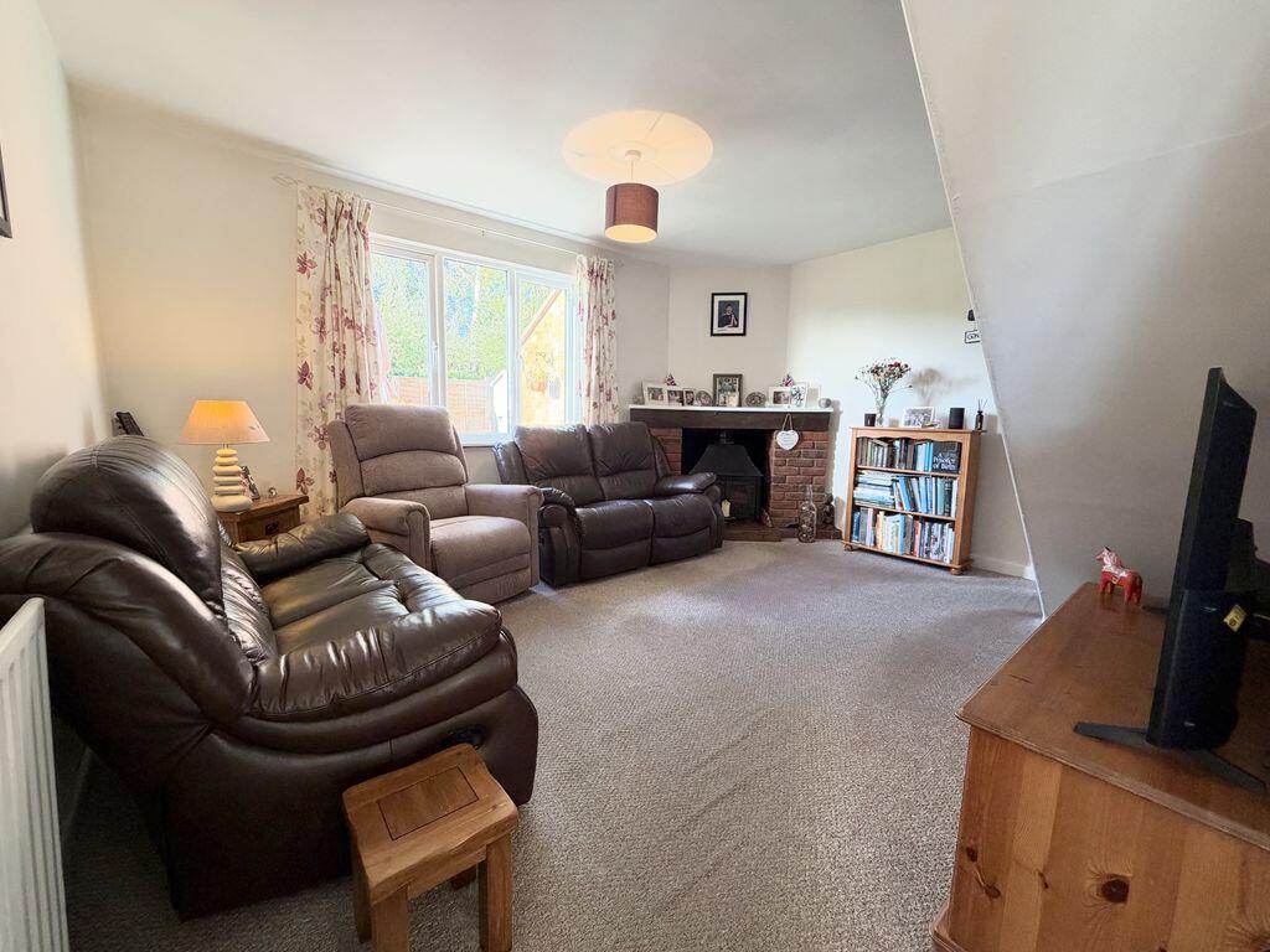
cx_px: 635
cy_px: 476
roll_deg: -0.6
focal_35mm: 14
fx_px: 514
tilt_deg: -7.0
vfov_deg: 85.7
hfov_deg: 102.1
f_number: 2.2
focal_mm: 2.22
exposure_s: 1/100
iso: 250
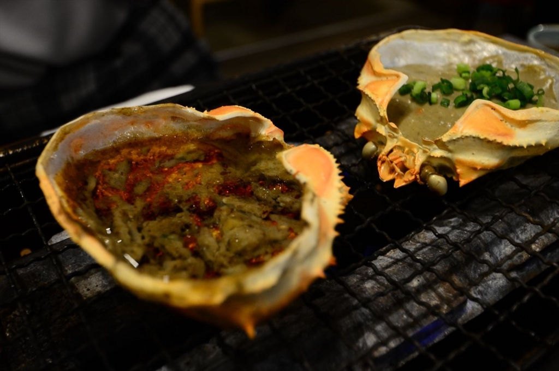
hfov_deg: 57.3
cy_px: 186
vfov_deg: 39.8
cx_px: 280
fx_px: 512
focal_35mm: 33
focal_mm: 22
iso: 640
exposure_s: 1/30
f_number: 4.5
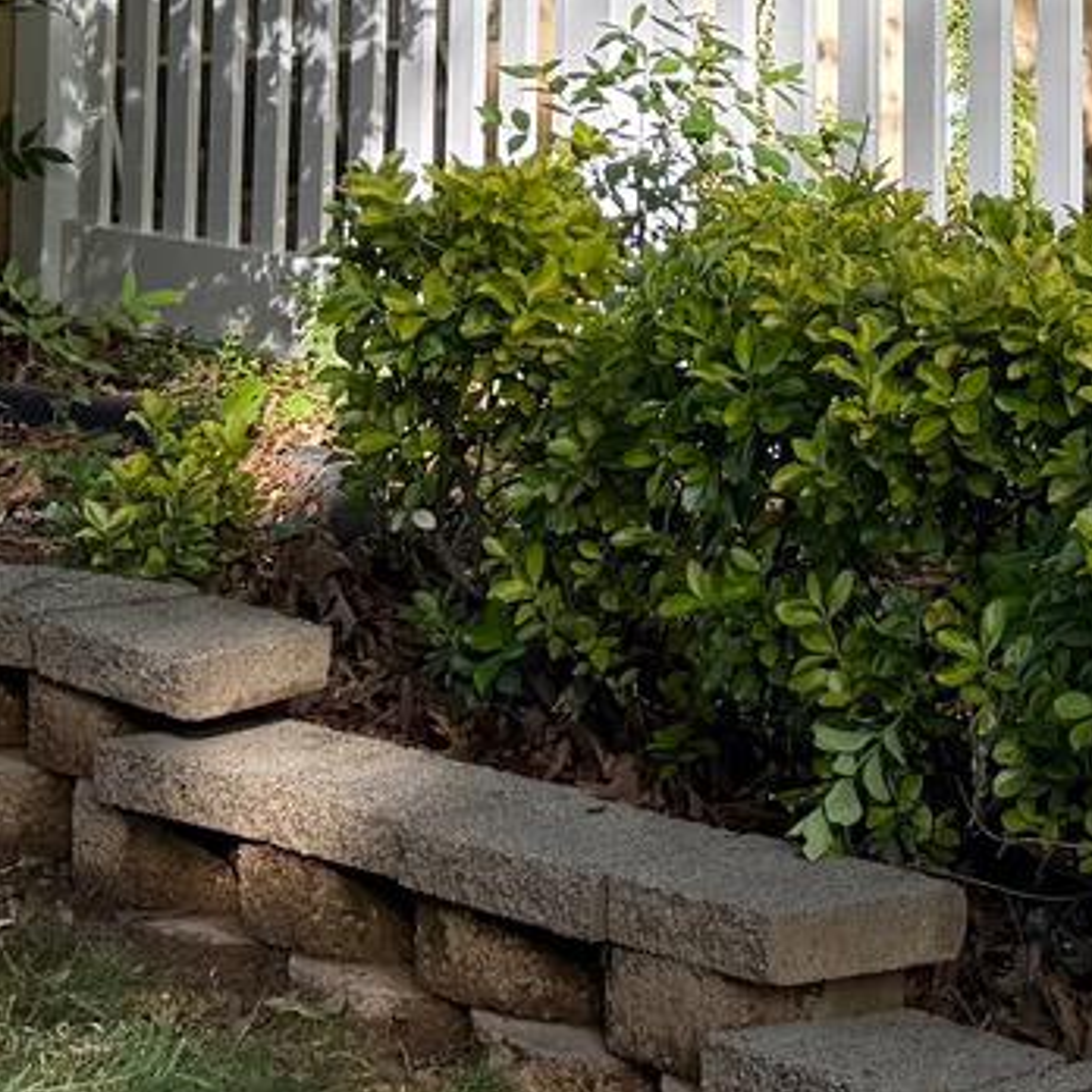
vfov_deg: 13.0
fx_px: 4461
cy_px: -681
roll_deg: +1.1
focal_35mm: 125
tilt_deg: +5.7
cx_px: 1478
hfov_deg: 13.4
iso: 80
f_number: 1.78
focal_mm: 6.76
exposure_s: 1/849
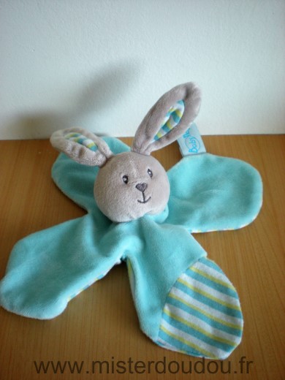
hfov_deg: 37.7
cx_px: 142
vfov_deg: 49.0
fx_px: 417
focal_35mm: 38
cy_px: 190
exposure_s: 1/59.6
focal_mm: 6.3
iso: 195
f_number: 3.1
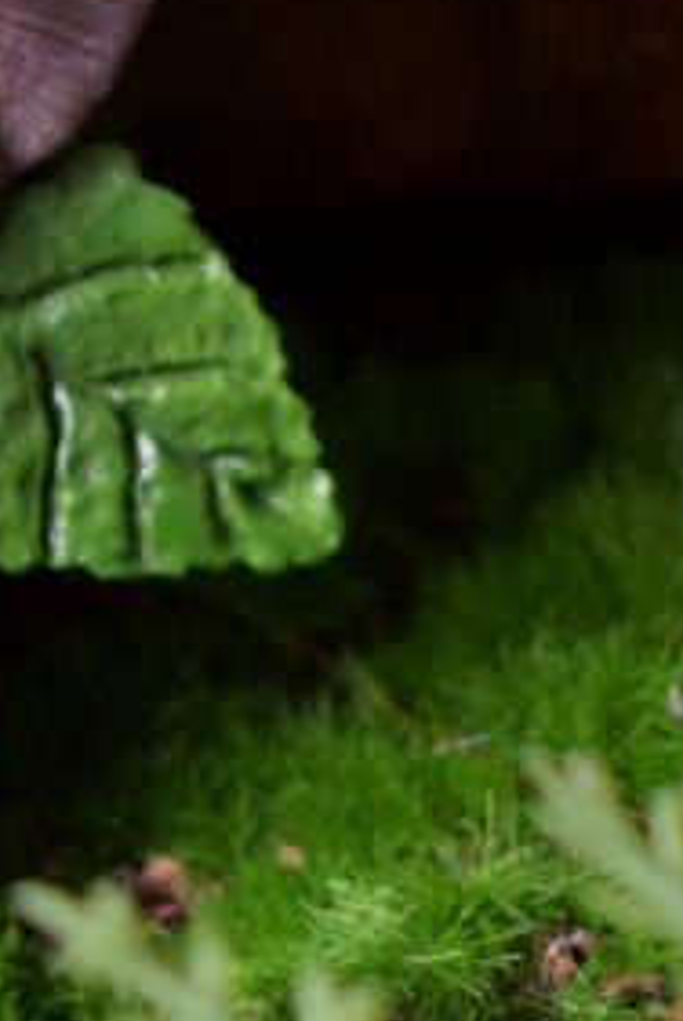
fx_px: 6273
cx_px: -614
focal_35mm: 221
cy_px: 33
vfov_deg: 9.3
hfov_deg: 6.1
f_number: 4.8
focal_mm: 36
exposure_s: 1/60
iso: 1100
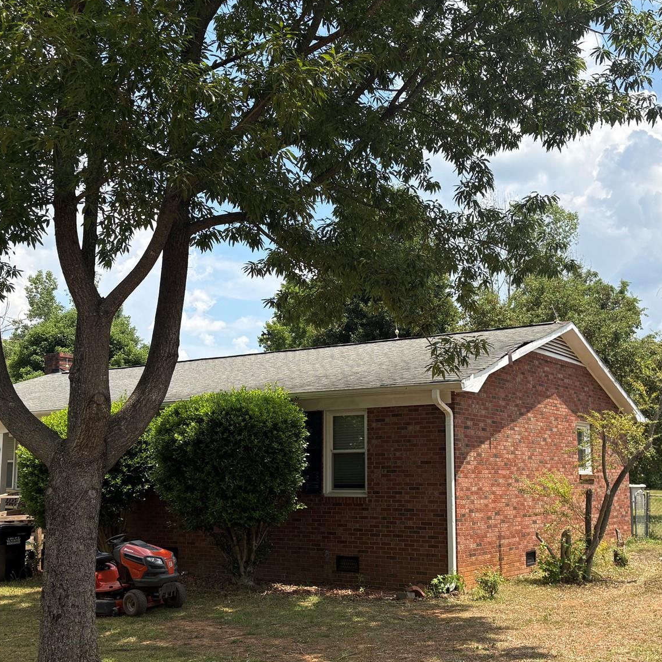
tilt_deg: +6.5
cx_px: 353
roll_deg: -0.1
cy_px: 361
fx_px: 887
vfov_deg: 40.9
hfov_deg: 40.9
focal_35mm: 41
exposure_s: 1/2364
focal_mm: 5.96
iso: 50
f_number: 1.6
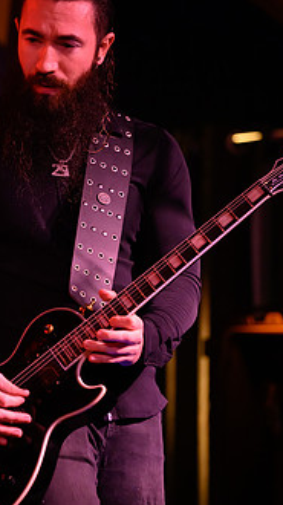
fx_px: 2581
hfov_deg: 6.3
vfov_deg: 11.2
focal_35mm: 193
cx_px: 92
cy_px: 233
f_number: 2.8
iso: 6400
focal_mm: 135
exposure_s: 1/250
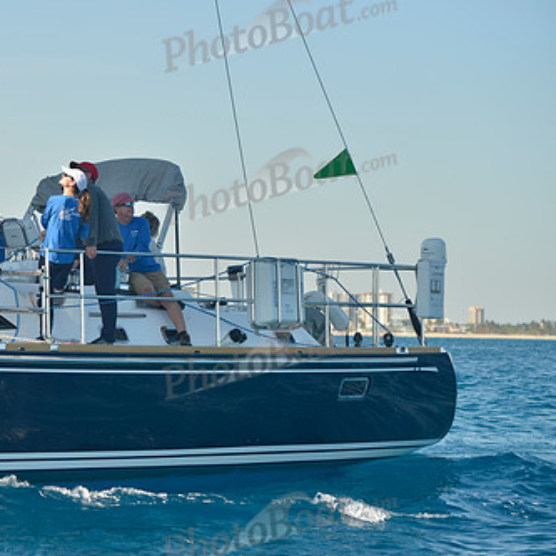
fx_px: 2635
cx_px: 77
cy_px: 293
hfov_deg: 12.0
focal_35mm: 145
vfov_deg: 12.0
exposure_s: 1/500
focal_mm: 98
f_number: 5
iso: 200
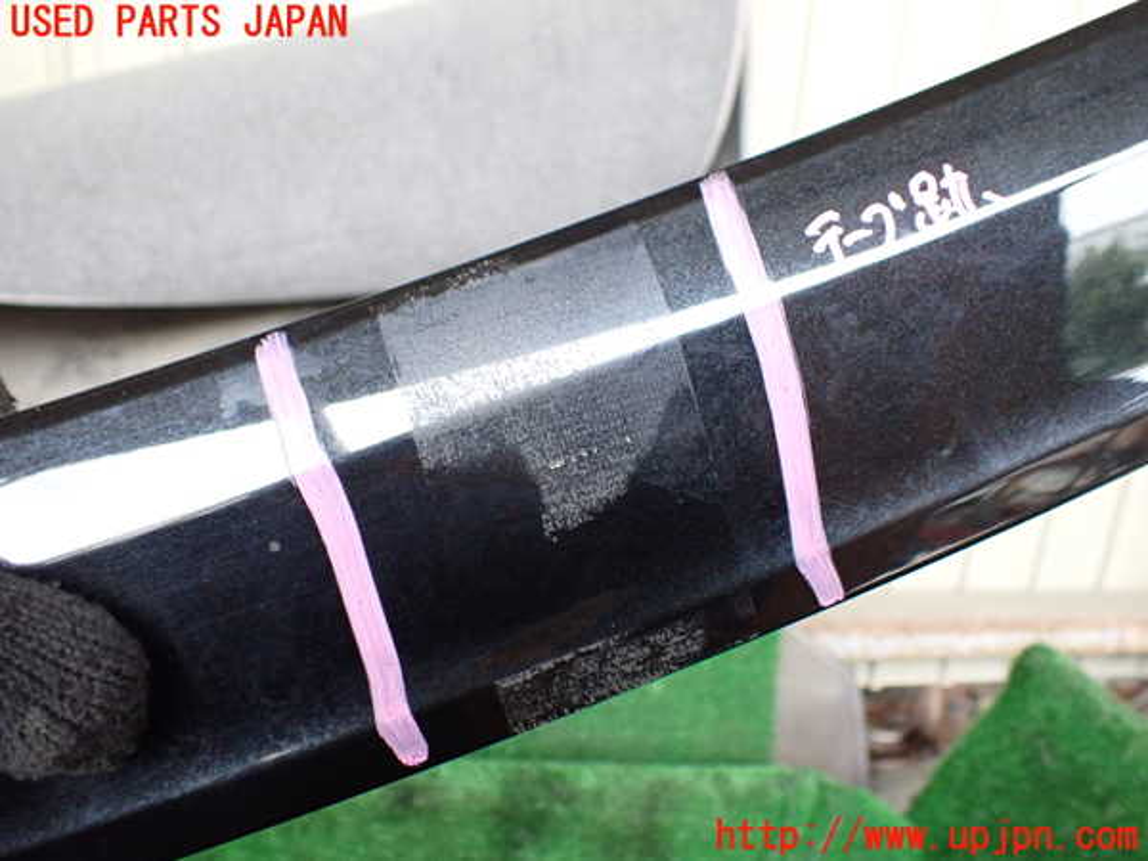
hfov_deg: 60.0
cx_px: 574
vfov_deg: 46.8
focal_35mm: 30
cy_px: 430
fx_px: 995
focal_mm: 5.4
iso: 800
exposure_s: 1/125
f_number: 2.3
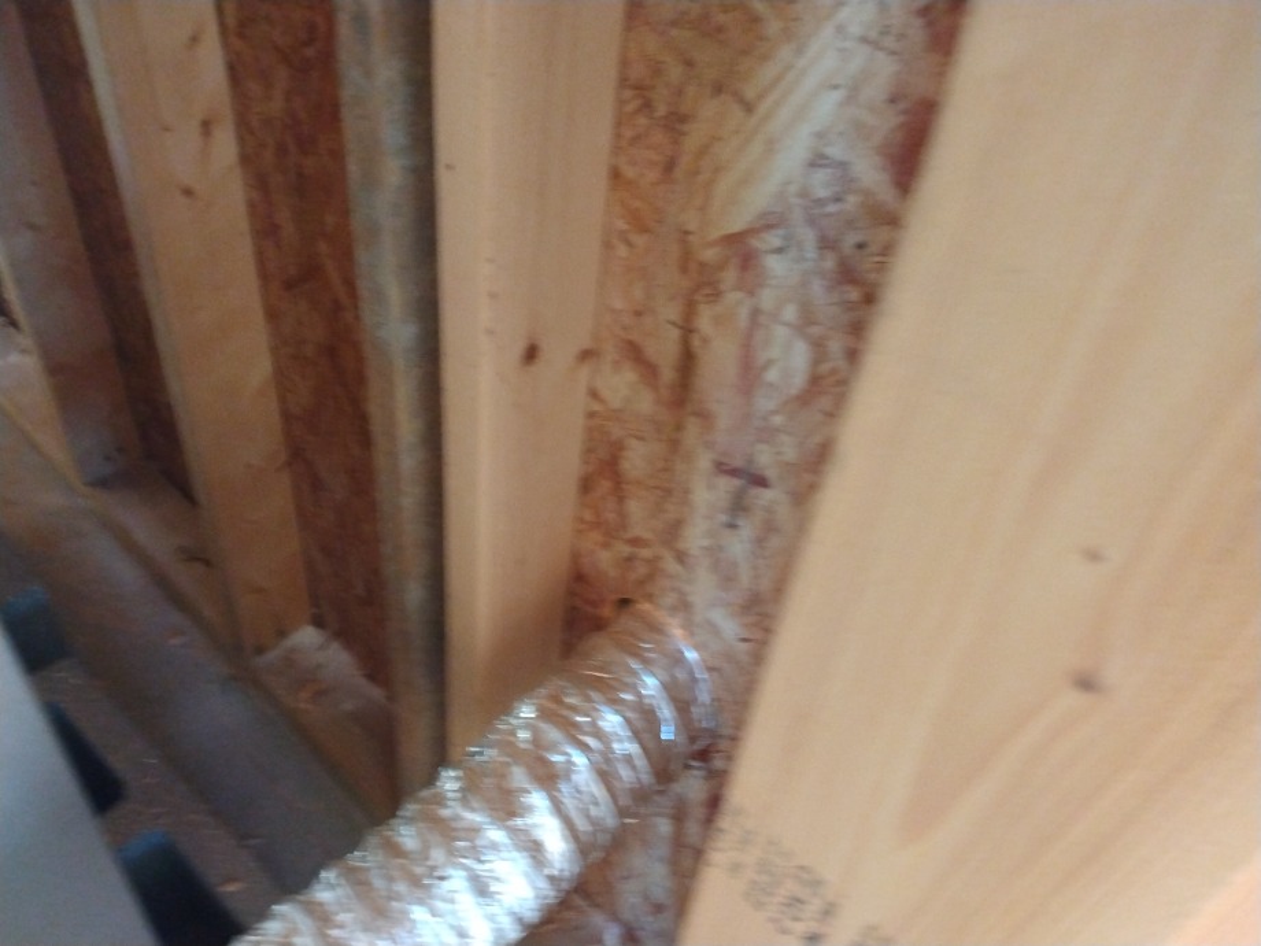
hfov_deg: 81.7
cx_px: 630
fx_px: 729
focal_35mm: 20
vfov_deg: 66.0
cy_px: 473
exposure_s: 1/17
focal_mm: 3.54
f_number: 2
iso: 775
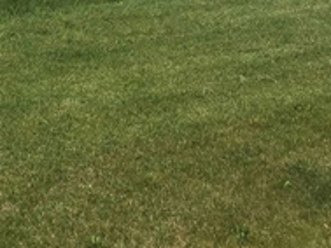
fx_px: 938
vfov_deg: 13.9
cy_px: -150
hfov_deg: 19.3
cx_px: -21
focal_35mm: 98
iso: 25
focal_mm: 4.15
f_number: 2.2
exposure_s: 1/3663
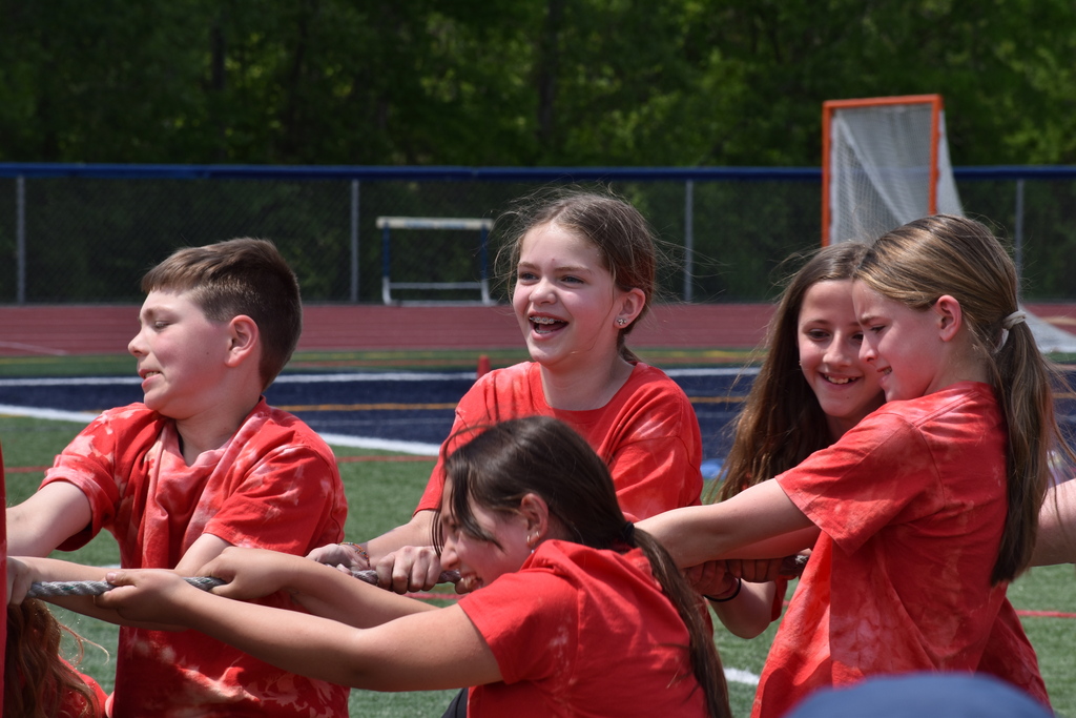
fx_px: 5829
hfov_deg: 10.5
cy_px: 359
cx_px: 538
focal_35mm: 195
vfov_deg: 7.0
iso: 100
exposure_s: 1/160
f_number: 13
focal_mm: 130
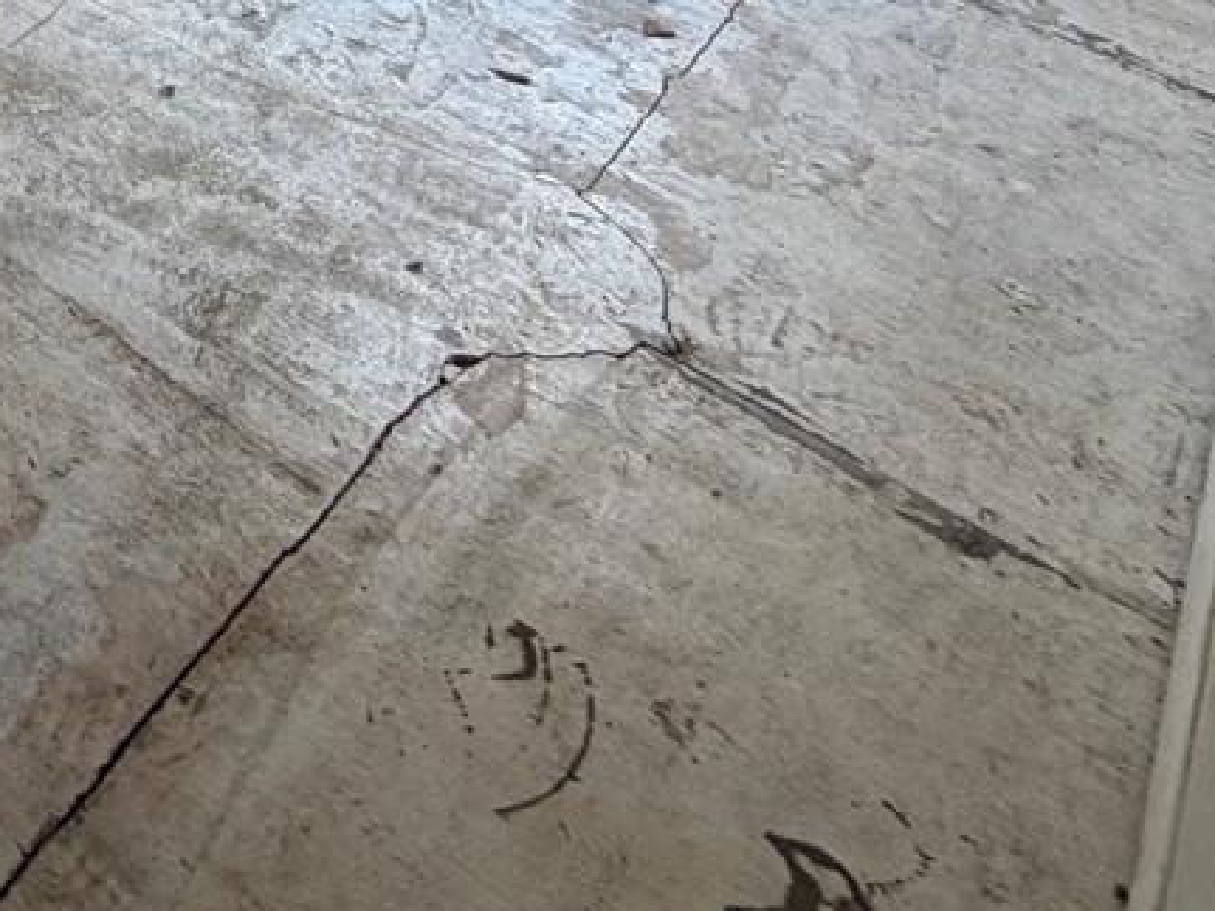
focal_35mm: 52
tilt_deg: -10.5
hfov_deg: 26.5
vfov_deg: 20.0
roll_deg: -3.3
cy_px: -745
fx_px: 1825
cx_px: -615
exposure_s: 1/121
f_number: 2.2
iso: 50
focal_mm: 2.22
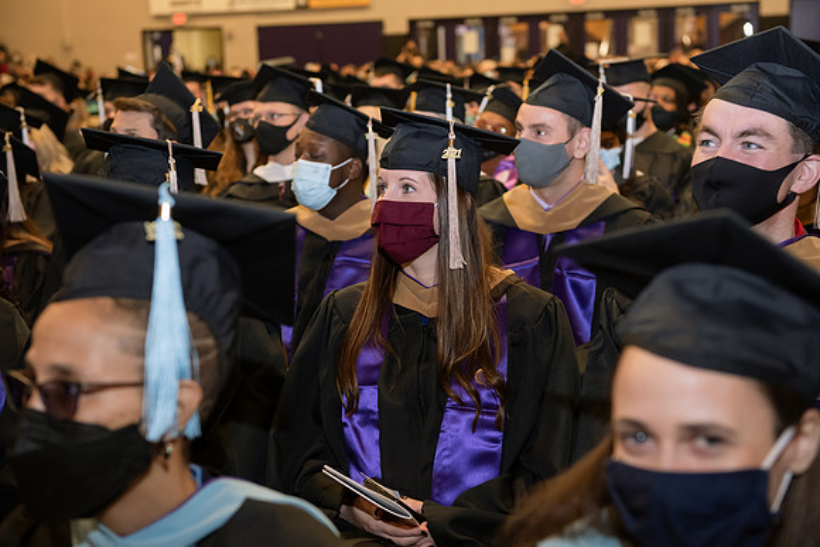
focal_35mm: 56
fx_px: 1276
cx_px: 410
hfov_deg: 35.6
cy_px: 274
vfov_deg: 24.2
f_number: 4
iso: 1250
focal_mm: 56
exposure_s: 1/200
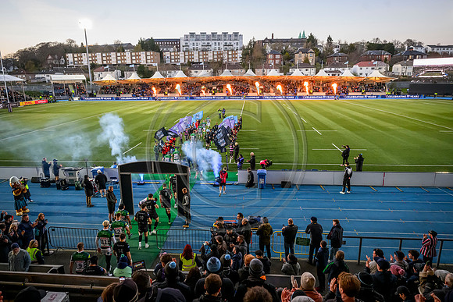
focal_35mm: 24
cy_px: 151
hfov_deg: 73.7
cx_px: 226
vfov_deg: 53.2
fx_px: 302
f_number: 4.5
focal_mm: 24
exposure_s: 1/800
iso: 6400
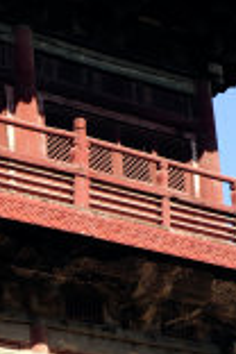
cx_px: -159
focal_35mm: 165
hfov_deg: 8.1
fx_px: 1622
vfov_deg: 12.3
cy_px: 374
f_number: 8
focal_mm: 35
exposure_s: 1/320
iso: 200
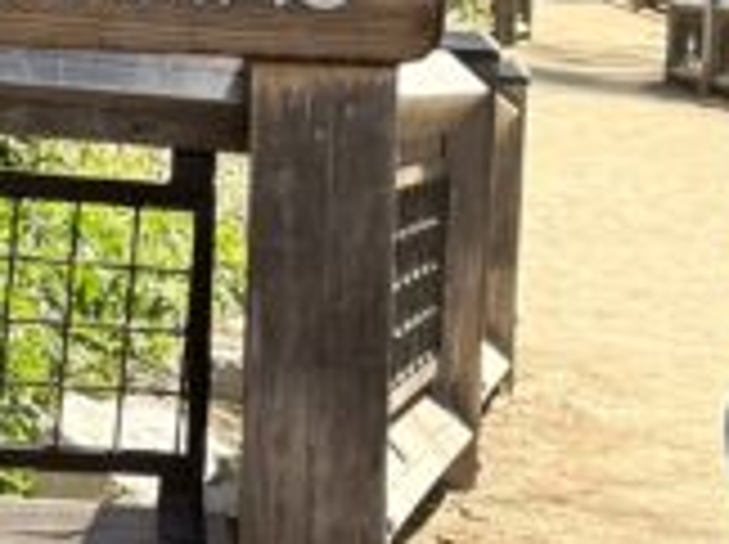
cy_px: -238
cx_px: -81
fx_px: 3196
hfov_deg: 12.8
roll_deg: -3.3
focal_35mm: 152
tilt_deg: -0.5
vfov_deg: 9.5
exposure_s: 1/1046
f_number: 1.78
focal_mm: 6.76
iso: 100
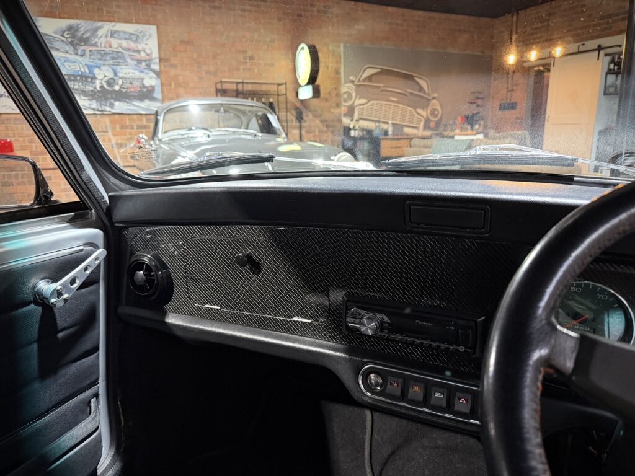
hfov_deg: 71.6
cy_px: 238
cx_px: 318
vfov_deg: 56.8
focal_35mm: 24
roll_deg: +1.1
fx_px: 440
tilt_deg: -13.6
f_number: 1.78
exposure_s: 1/33
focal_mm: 6.76
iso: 640
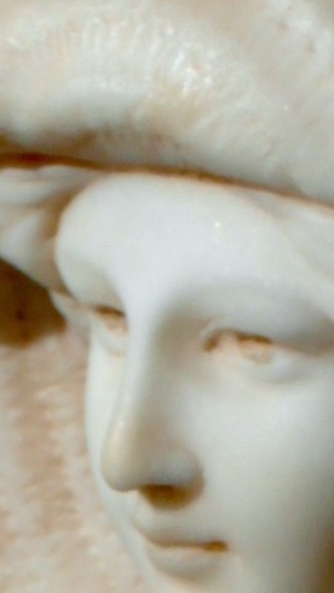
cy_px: 782
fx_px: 3665
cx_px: 133
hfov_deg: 5.2
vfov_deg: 9.1
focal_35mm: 233
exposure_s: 1/1000
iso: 80
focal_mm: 10.2
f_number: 5.6
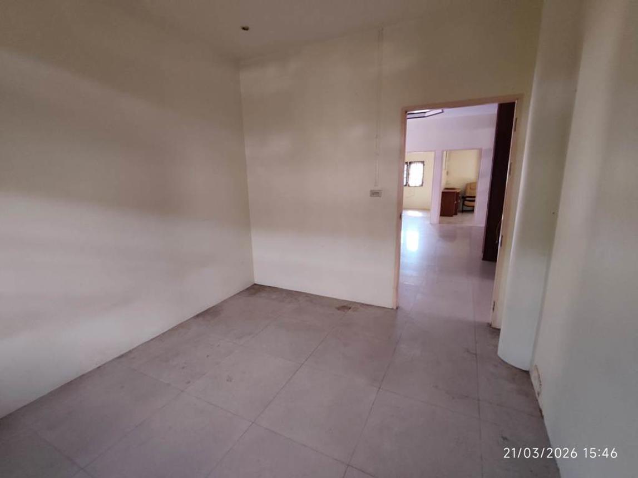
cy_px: 239
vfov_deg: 78.1
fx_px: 295
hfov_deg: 94.5
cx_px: 319
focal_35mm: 16
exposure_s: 1/25
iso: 188
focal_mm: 1.67
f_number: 2.2
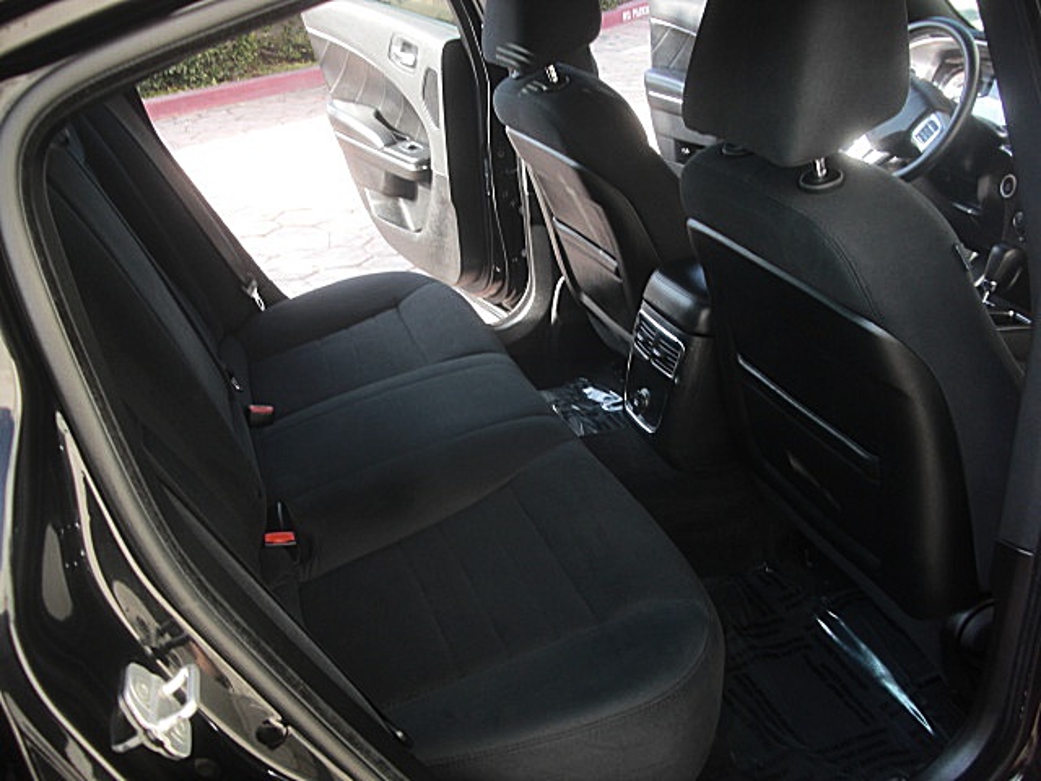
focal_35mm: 36
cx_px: 520
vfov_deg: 39.7
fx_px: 1083
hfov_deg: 51.4
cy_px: 390
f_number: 2.8
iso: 50
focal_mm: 6.3
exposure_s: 1/60
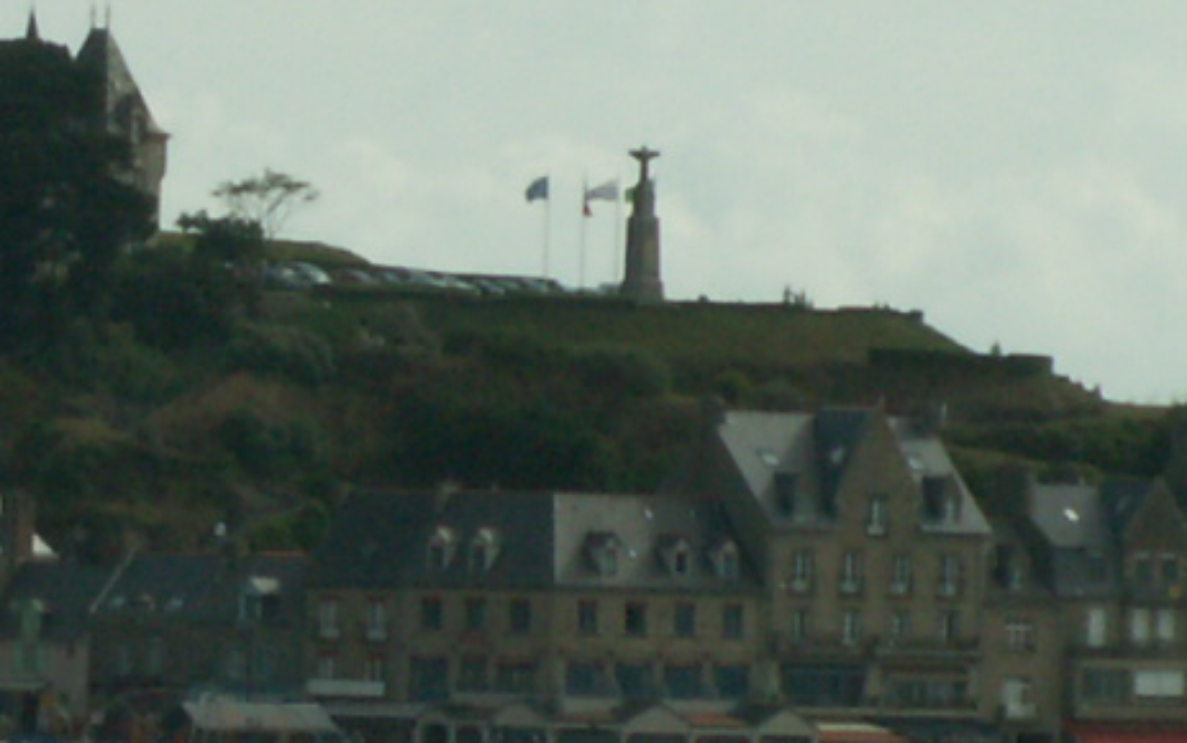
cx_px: -1108
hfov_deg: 3.7
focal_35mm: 567
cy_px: 633
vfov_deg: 2.3
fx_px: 18353
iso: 50
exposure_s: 1/320
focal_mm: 19.78
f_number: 8
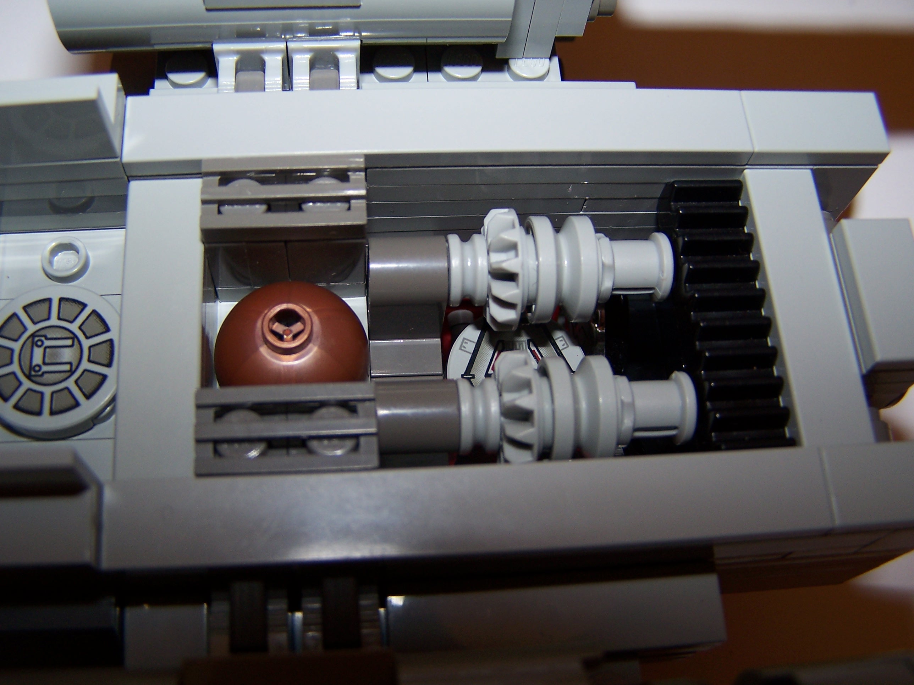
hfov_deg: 49.0
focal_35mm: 38
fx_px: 1003
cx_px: 457
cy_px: 342
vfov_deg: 37.7
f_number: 2.8
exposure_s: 1/60
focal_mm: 6.3
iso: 80
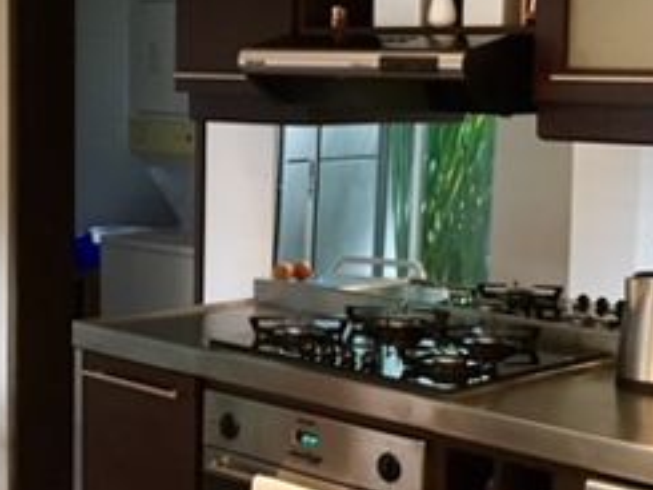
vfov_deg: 18.7
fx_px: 1491
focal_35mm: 79
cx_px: 252
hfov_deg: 24.6
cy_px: 261
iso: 160
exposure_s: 1/30
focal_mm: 4.15
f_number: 2.2
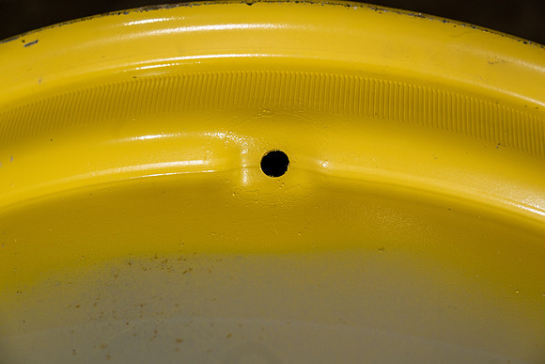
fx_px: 1120
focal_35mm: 74
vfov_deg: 18.4
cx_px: 272
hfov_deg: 27.3
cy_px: 182
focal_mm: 74
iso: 800
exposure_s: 1/80
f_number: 5.6
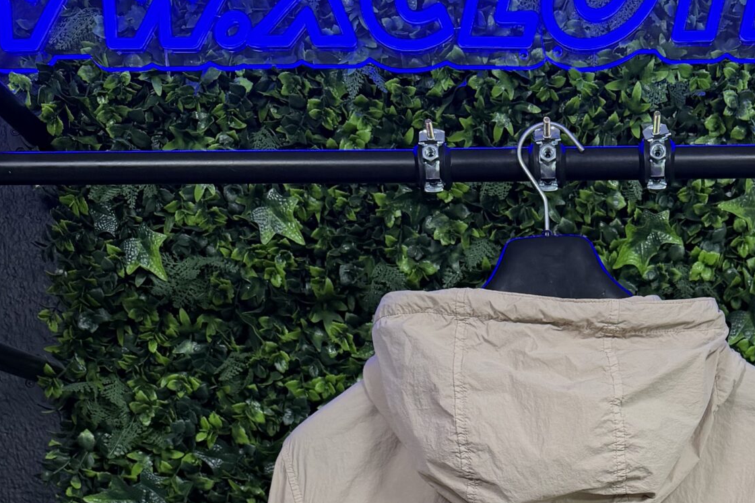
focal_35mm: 57
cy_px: 685
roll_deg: -0.8
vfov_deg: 21.2
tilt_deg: -4.7
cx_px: 552
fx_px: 1195
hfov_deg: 34.4
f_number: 1.78
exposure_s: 1/51
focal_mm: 6.76
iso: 200
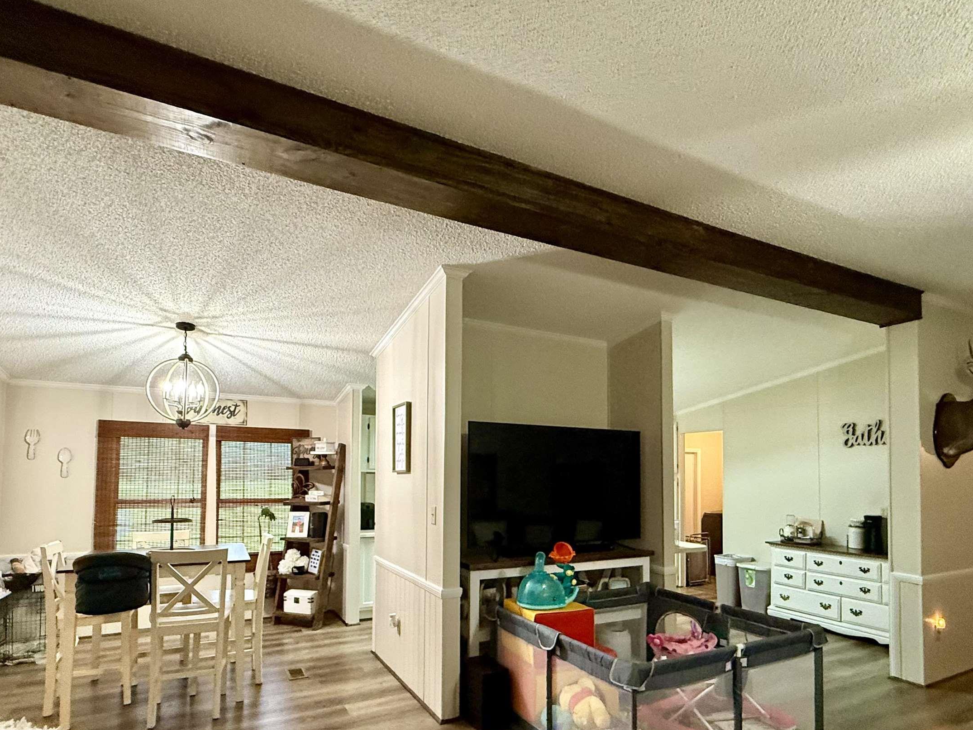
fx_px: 562
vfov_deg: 64.9
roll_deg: -0.7
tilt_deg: +2.3
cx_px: 512
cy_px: 461
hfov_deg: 81.7
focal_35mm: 20
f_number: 2.2
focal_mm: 2.22
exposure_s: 1/60
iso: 500
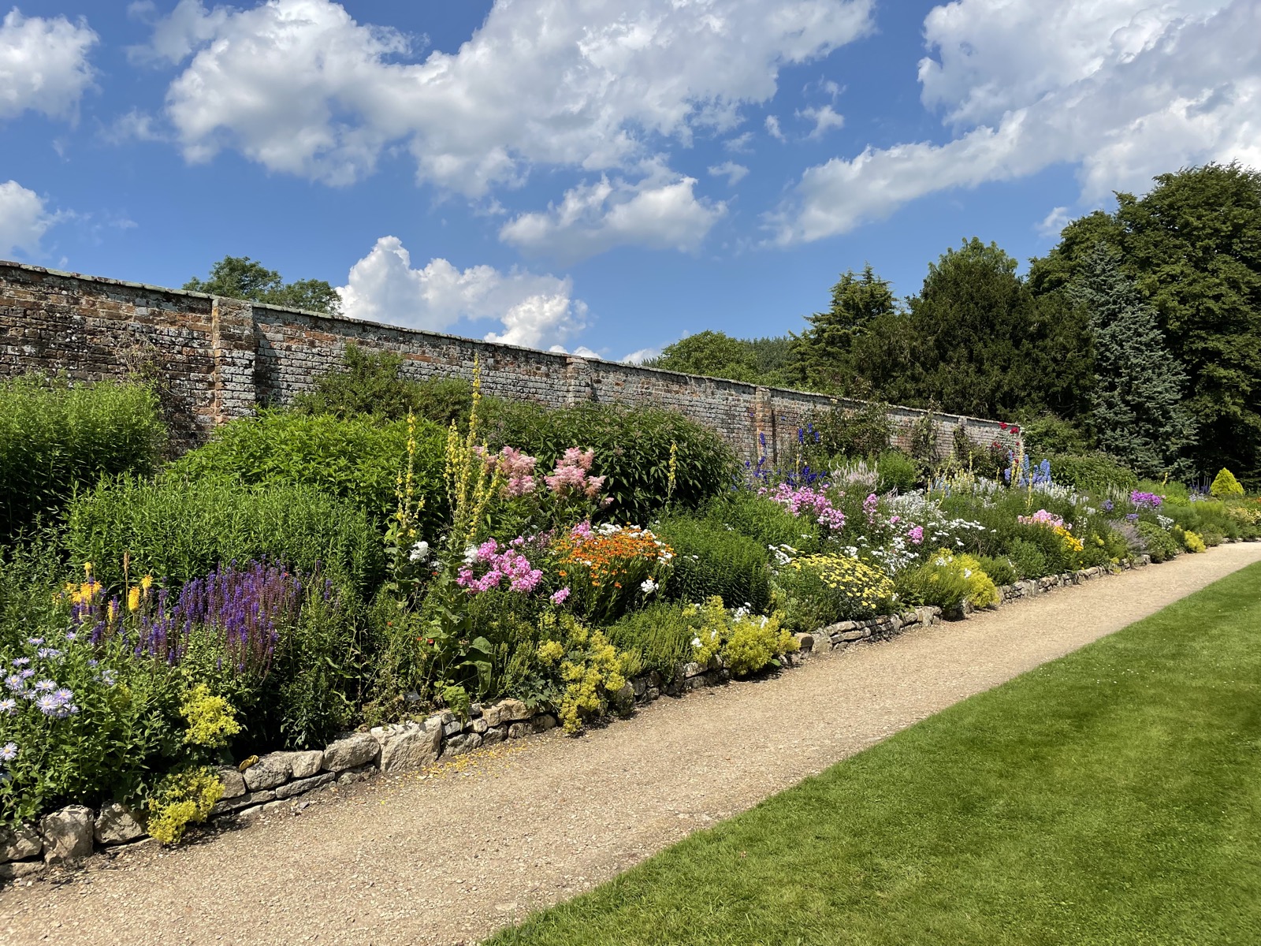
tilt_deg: +0.9
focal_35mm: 26
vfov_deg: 53.1
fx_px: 947
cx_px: 630
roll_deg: +2.1
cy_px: 473
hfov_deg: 67.3
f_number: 1.6
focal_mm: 4.2
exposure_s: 1/4000
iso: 32
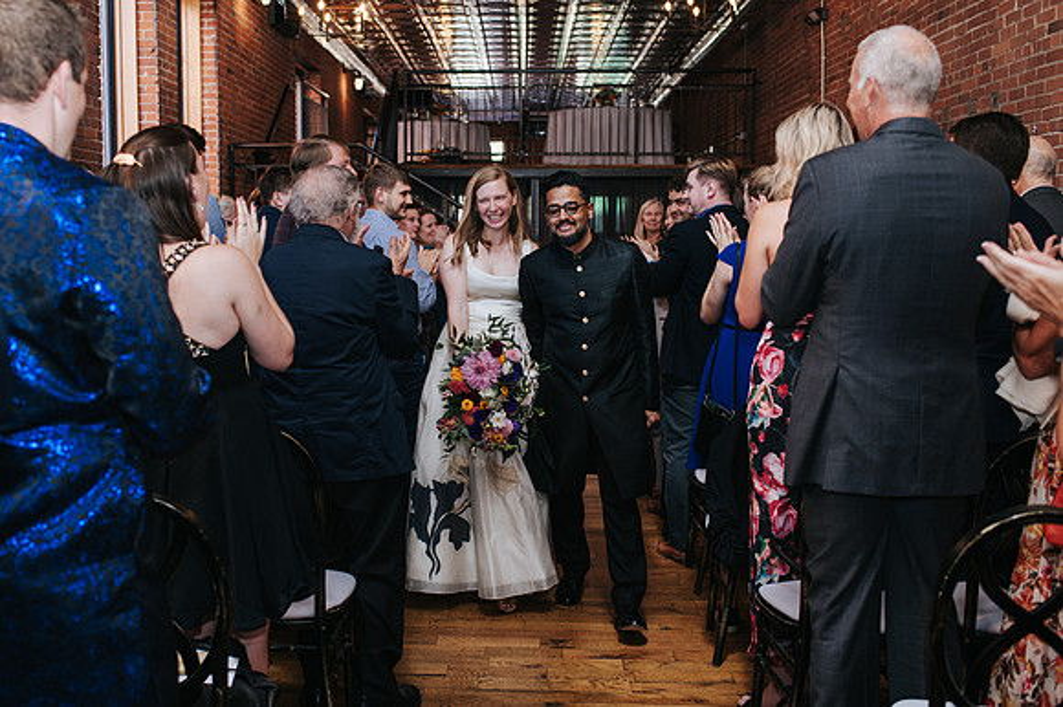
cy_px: 347
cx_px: 444
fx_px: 1203
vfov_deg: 32.8
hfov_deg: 47.5
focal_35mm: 41
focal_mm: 35
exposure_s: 1/200
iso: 800
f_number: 3.2
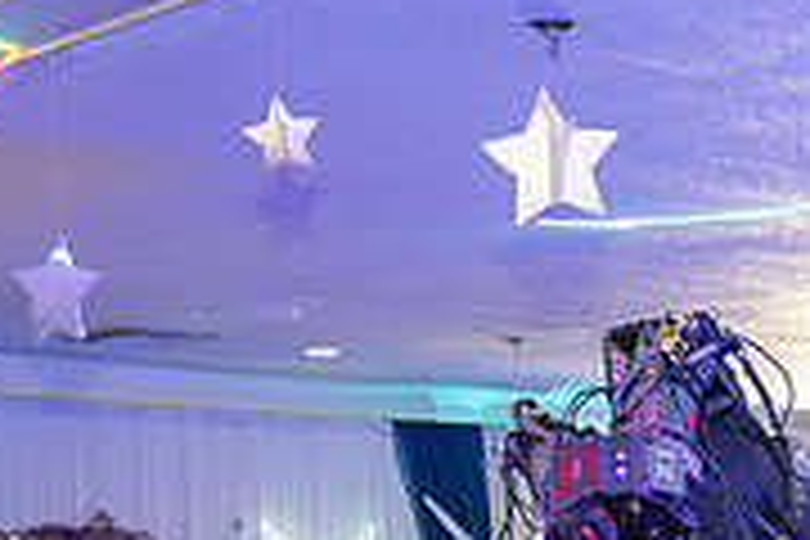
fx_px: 2497
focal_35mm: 111
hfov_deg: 18.1
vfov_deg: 11.7
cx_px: 770
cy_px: 848
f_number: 2.8
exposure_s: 1/200
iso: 1250
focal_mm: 34.5
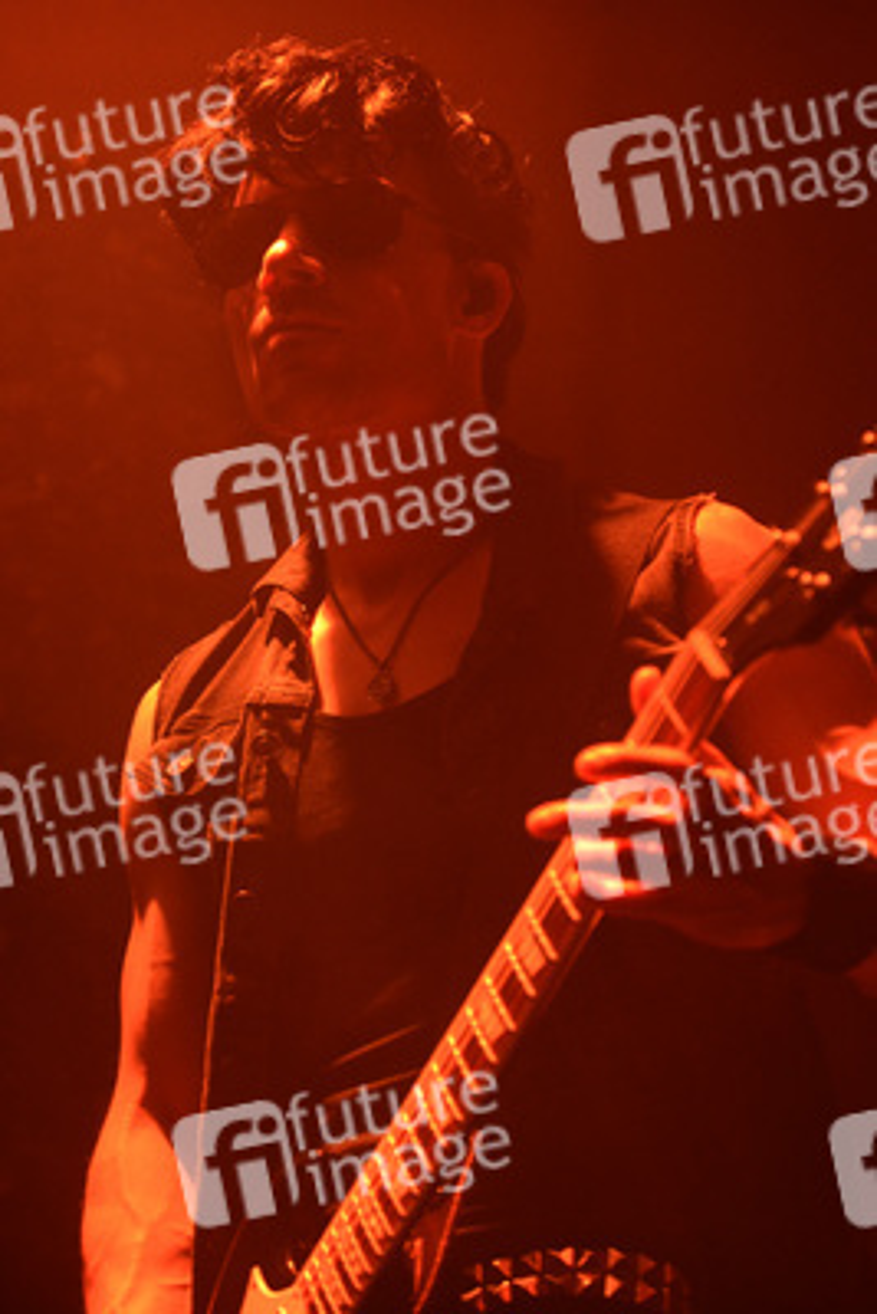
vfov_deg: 27.0
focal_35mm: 75
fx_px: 2738
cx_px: 438
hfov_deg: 18.2
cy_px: 657
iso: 3200
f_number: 2.8
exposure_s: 1/200
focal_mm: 75
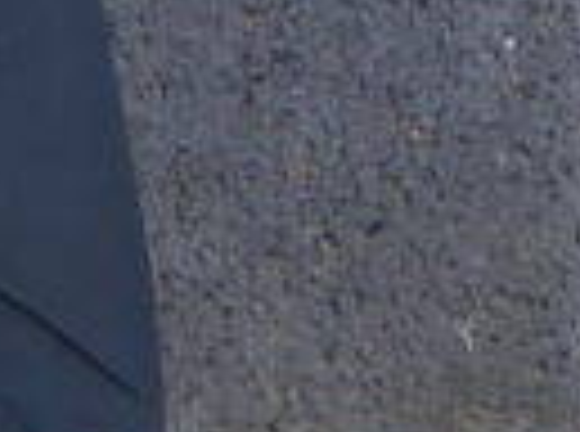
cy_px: -909
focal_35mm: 422
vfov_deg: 3.4
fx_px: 7051
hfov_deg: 4.7
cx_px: 387
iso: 80
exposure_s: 1/60
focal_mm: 9
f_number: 4.1
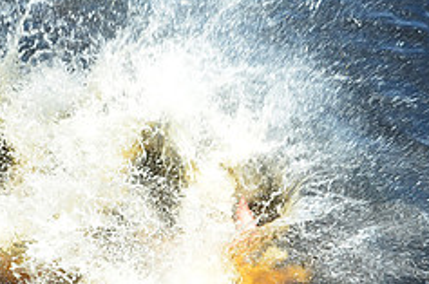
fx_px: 1525
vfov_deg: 10.5
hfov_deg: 16.0
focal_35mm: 128
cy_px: 342
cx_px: 167
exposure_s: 1/250
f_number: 8
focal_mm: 35
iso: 400
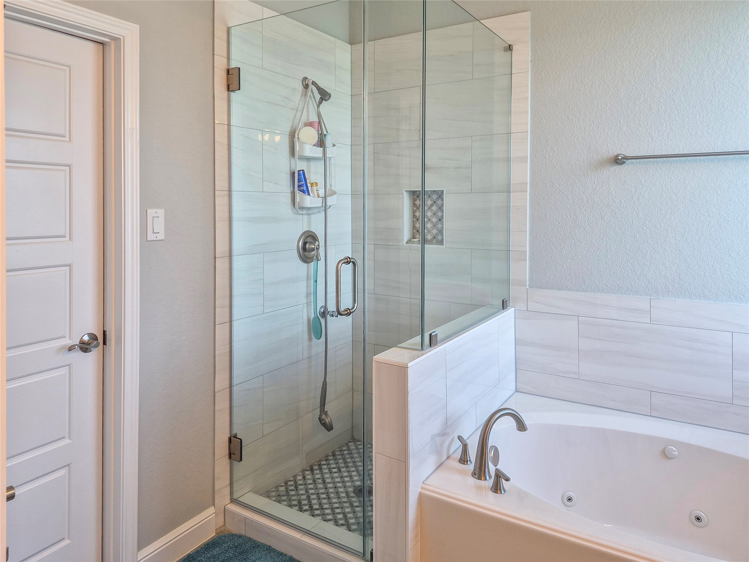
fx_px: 498
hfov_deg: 73.9
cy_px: 281
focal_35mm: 23
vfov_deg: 58.9
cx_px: 374
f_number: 1.8
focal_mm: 5.4
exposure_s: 1/120
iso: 100
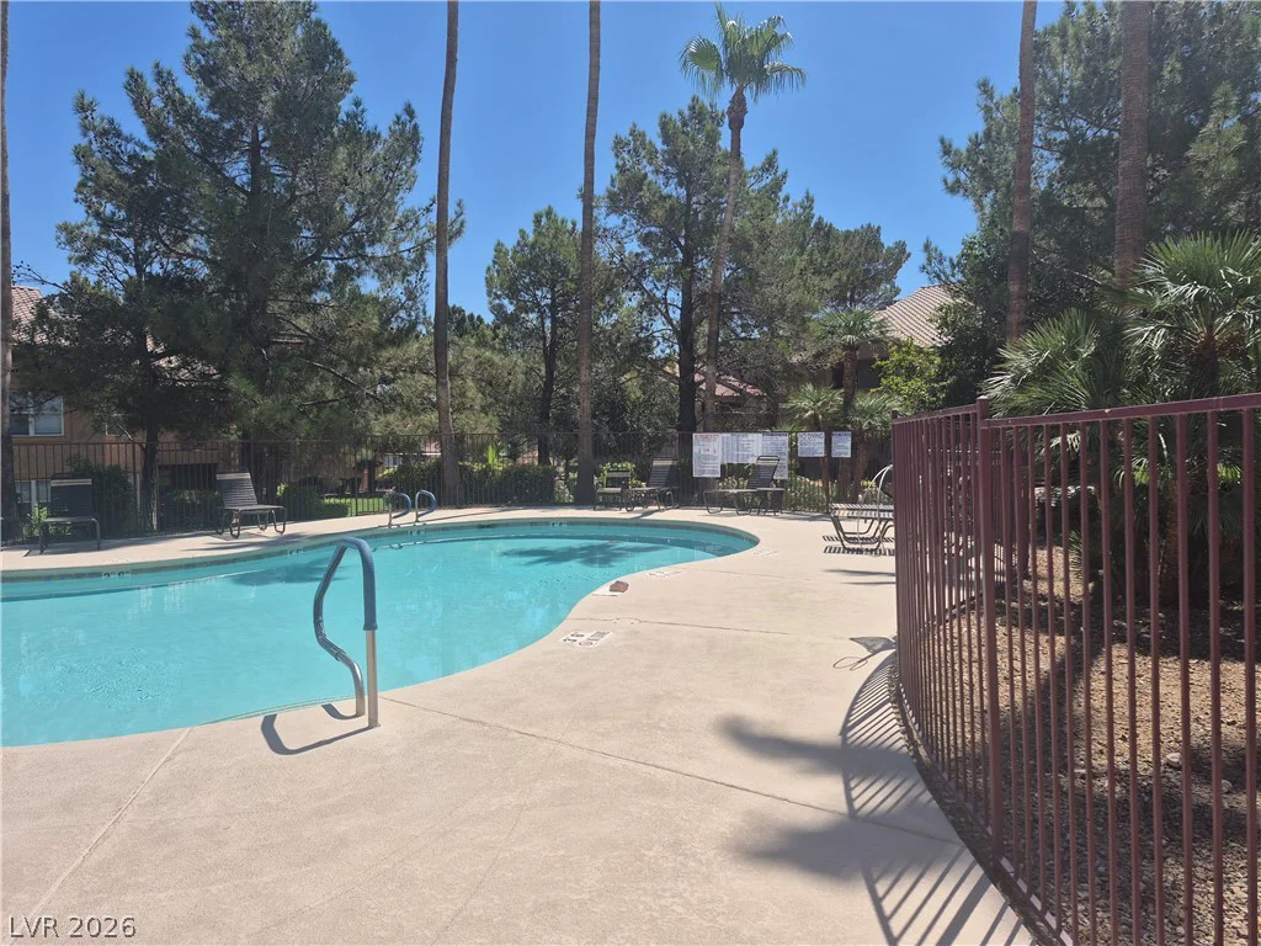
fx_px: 838
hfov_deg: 73.9
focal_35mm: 23
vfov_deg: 58.9
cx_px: 630
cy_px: 473
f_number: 1.8
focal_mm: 5.4
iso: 25
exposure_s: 1/2352
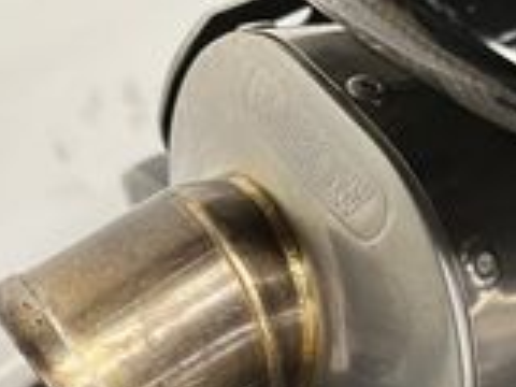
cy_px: 322
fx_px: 969
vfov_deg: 22.2
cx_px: 458
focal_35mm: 65
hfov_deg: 28.7
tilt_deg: -54.2
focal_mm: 5.1
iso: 320
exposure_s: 1/50
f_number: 1.6
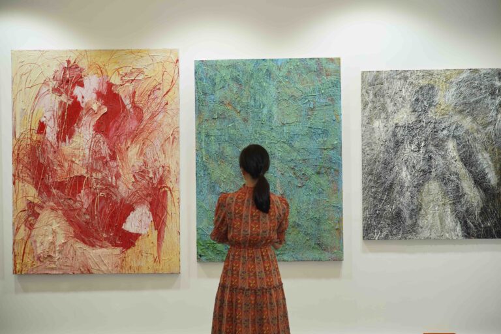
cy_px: 167
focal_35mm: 60
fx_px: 835
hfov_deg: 33.4
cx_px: 250
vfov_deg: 22.6
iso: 160
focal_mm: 60
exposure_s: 1/200
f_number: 4
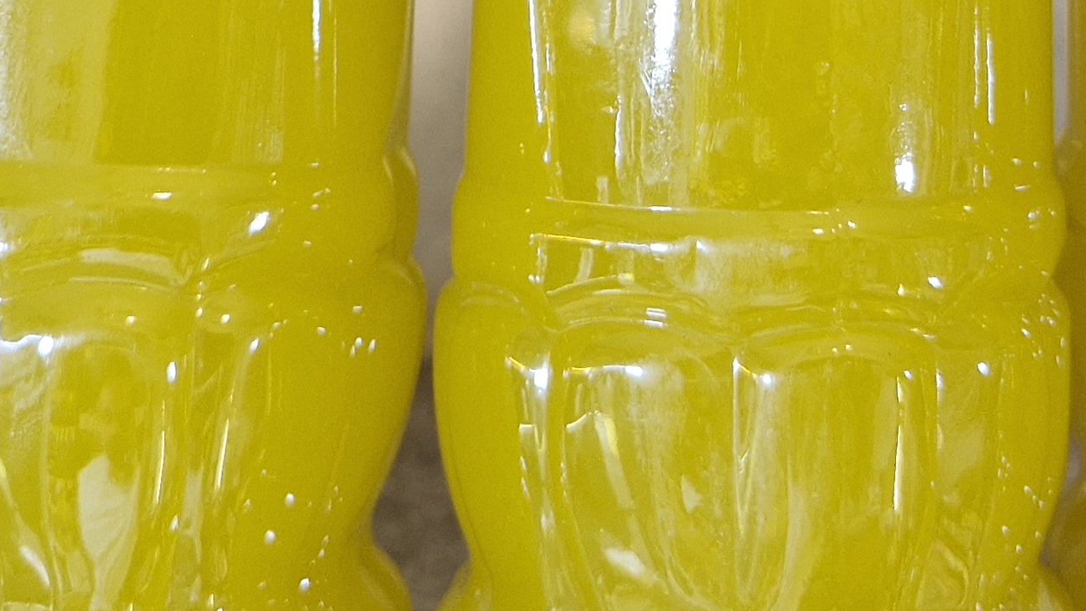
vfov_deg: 14.4
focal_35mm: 79
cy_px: -266
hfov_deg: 26.8
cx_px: 640
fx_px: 2275
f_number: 1.8
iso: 50
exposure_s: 1/100
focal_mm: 5.54
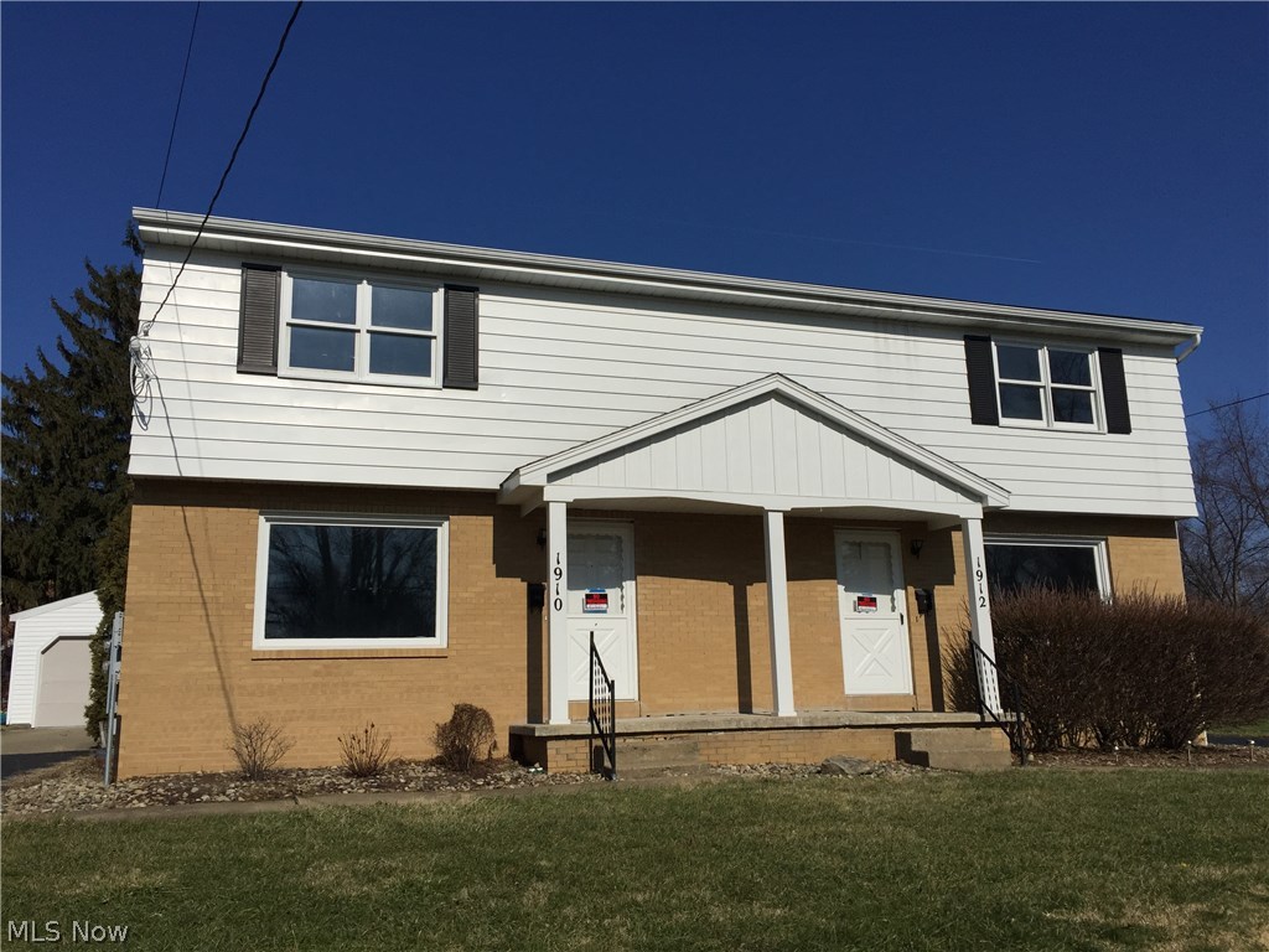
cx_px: 634
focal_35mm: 29
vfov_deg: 48.2
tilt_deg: +12.4
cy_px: 476
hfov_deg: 61.7
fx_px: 1063
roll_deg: +1.1
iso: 32
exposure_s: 1/7937
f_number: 2.2
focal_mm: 4.15
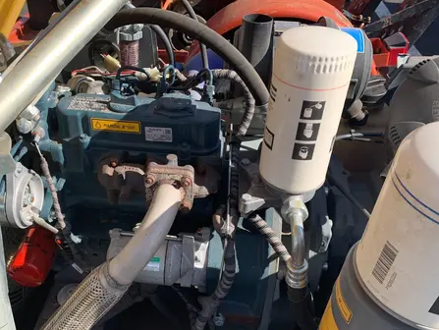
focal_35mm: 32
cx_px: 176
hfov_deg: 56.3
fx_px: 406
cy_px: 176
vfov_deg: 44.2
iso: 25
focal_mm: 4.25
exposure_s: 1/903
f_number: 1.8
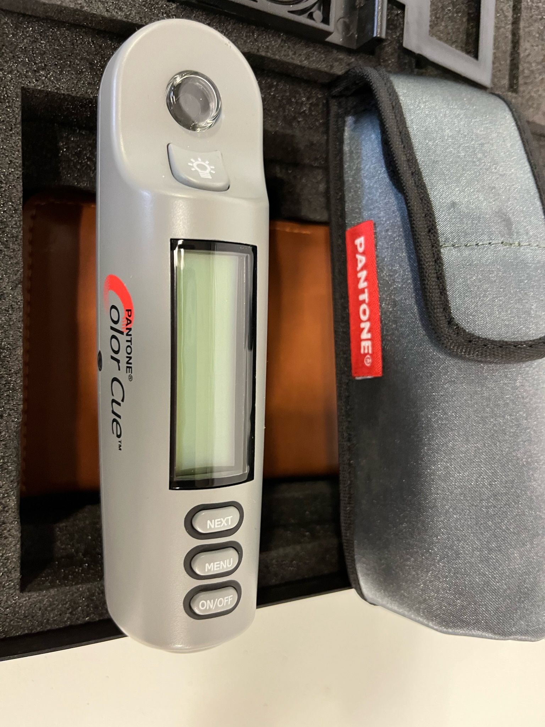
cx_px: 272
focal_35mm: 26
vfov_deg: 67.3
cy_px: 364
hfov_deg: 53.0
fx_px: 546
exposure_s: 1/33
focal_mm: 5.1
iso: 400
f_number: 1.6
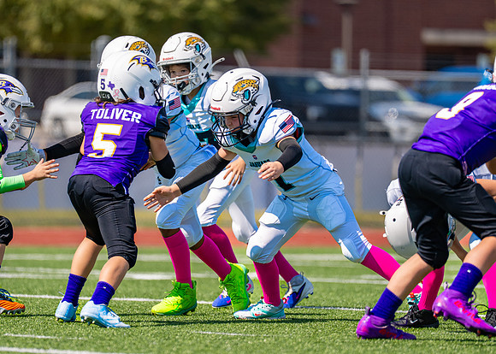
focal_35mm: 327
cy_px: 191
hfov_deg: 6.2
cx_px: 224
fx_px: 4600
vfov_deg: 4.4
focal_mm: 200
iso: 100
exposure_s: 1/2000
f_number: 2.8
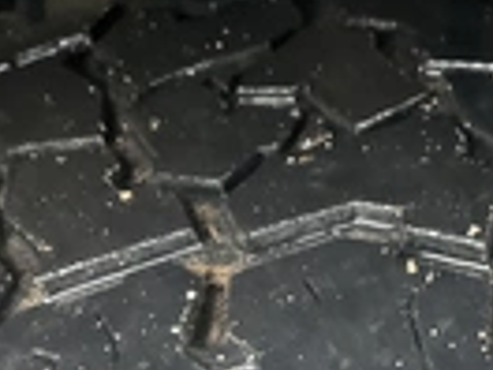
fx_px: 1253
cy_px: 415
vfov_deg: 16.3
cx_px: 411
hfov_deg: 21.9
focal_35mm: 88
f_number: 1.8
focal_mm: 3
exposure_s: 1/47
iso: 320
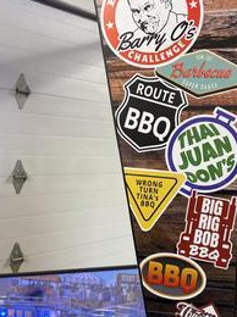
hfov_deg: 35.8
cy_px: 169
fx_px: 366
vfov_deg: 46.8
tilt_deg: -5.1
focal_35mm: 40
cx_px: 129
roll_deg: -3.4
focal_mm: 5.96
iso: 100
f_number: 1.6
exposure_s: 1/50
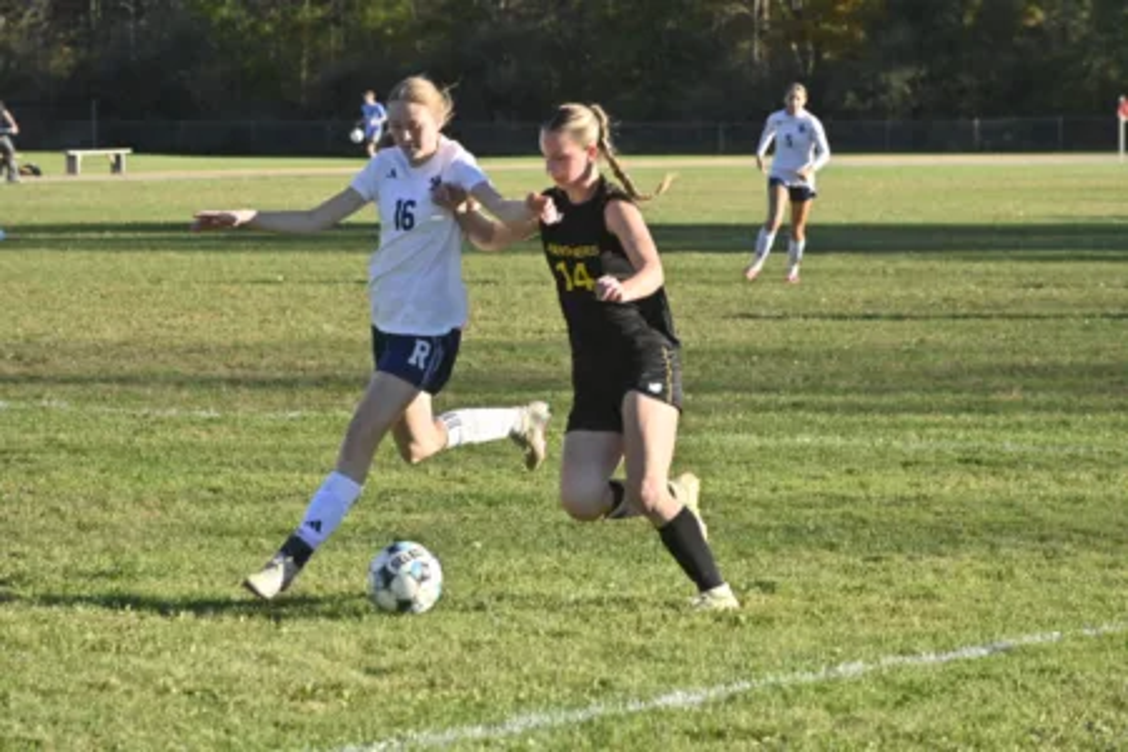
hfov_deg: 12.8
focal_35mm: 160
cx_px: 564
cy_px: 376
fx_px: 5013
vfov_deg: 8.6
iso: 2500
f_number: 11
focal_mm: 160
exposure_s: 1/4000
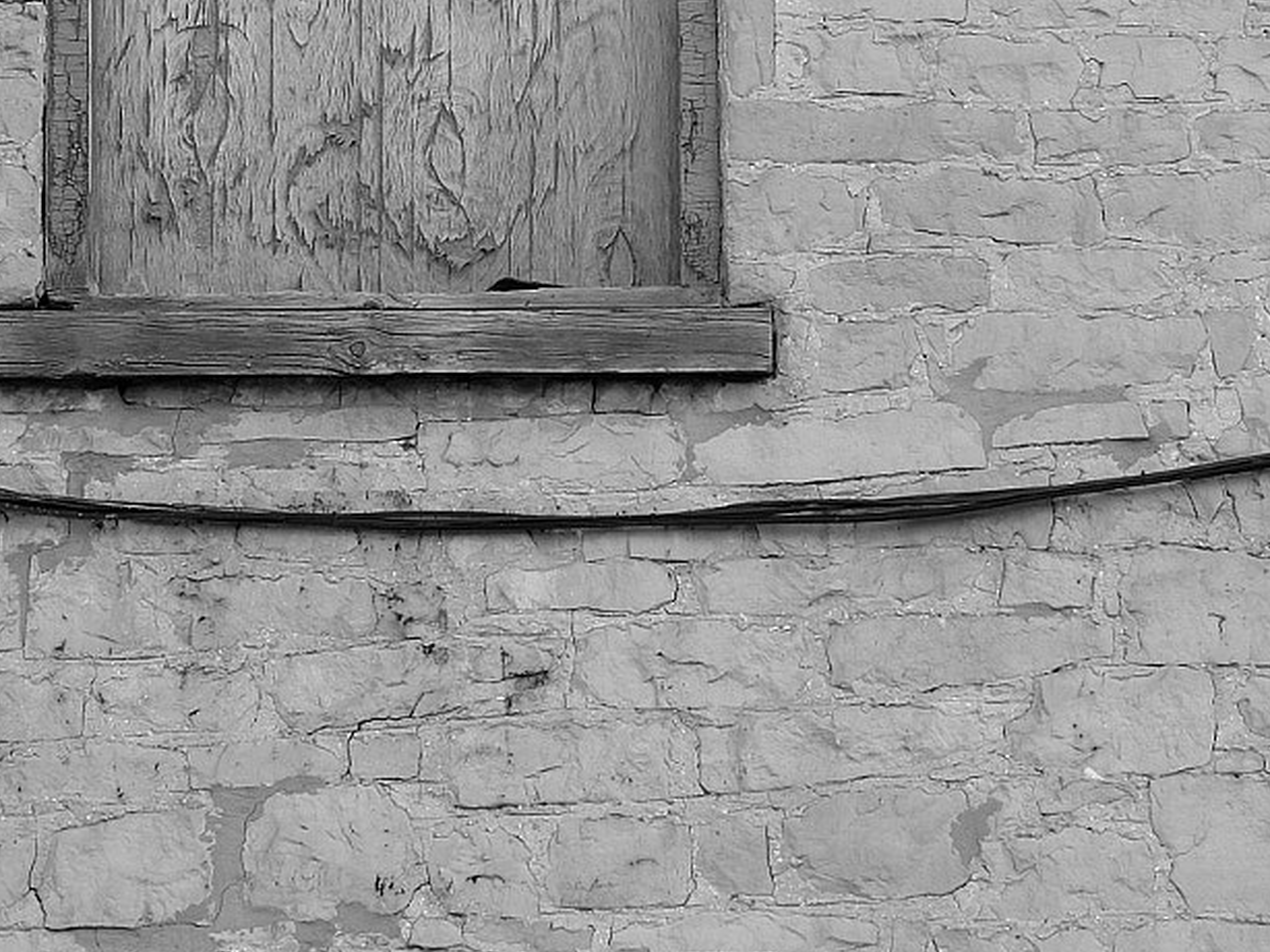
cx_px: 534
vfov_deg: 7.9
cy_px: 10
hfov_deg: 10.5
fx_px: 6895
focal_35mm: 188
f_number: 10
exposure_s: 1/75
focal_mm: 50
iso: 200
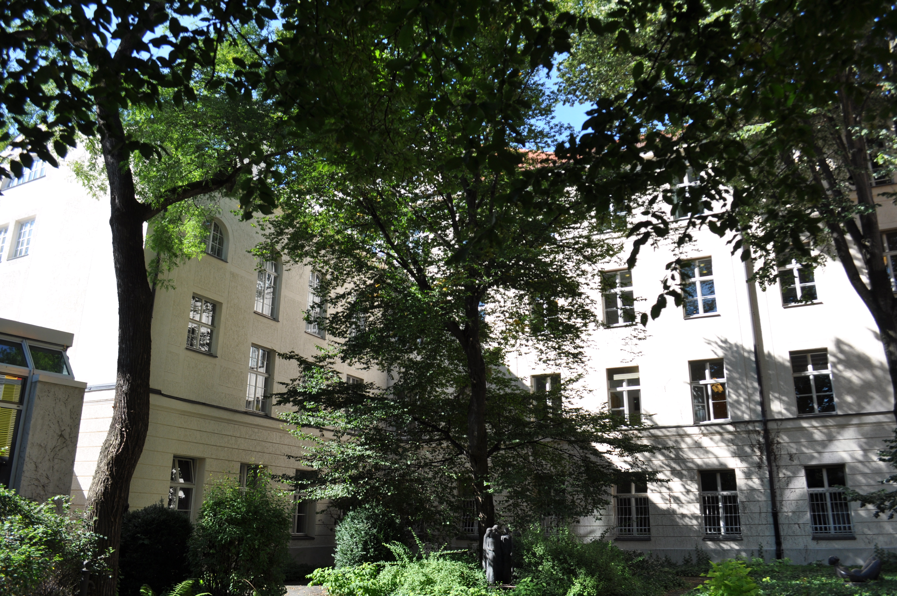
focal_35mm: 27
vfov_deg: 47.8
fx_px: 672
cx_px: 448
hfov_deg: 67.4
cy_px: 298
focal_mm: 18
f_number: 8
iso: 200
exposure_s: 1/250
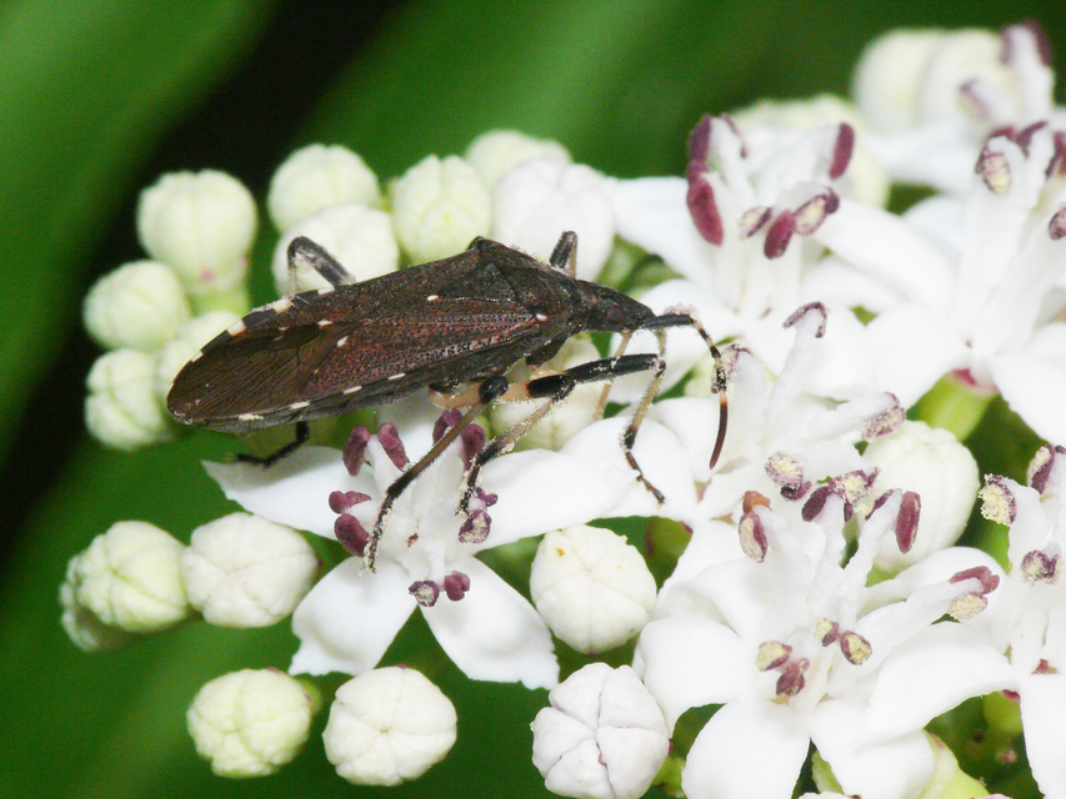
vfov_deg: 5.0
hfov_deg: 6.6
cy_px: 400
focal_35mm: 300
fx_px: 9240
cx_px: 533
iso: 200
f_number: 11
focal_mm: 63.3
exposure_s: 1/500
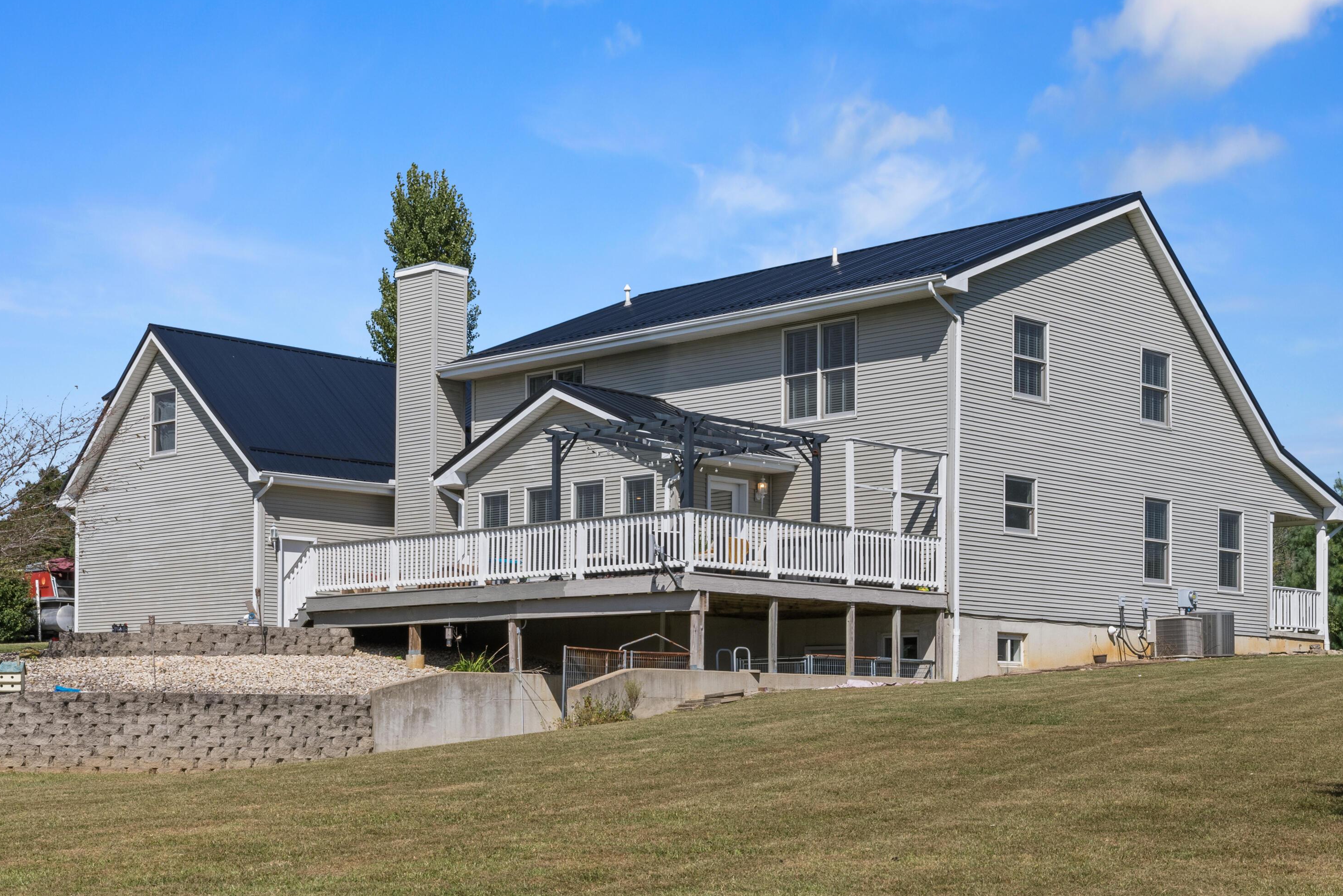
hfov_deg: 38.2
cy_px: 443
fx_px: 1941
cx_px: 668
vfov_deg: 26.0
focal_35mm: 52
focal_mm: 51
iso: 640
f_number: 22
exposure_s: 1/80
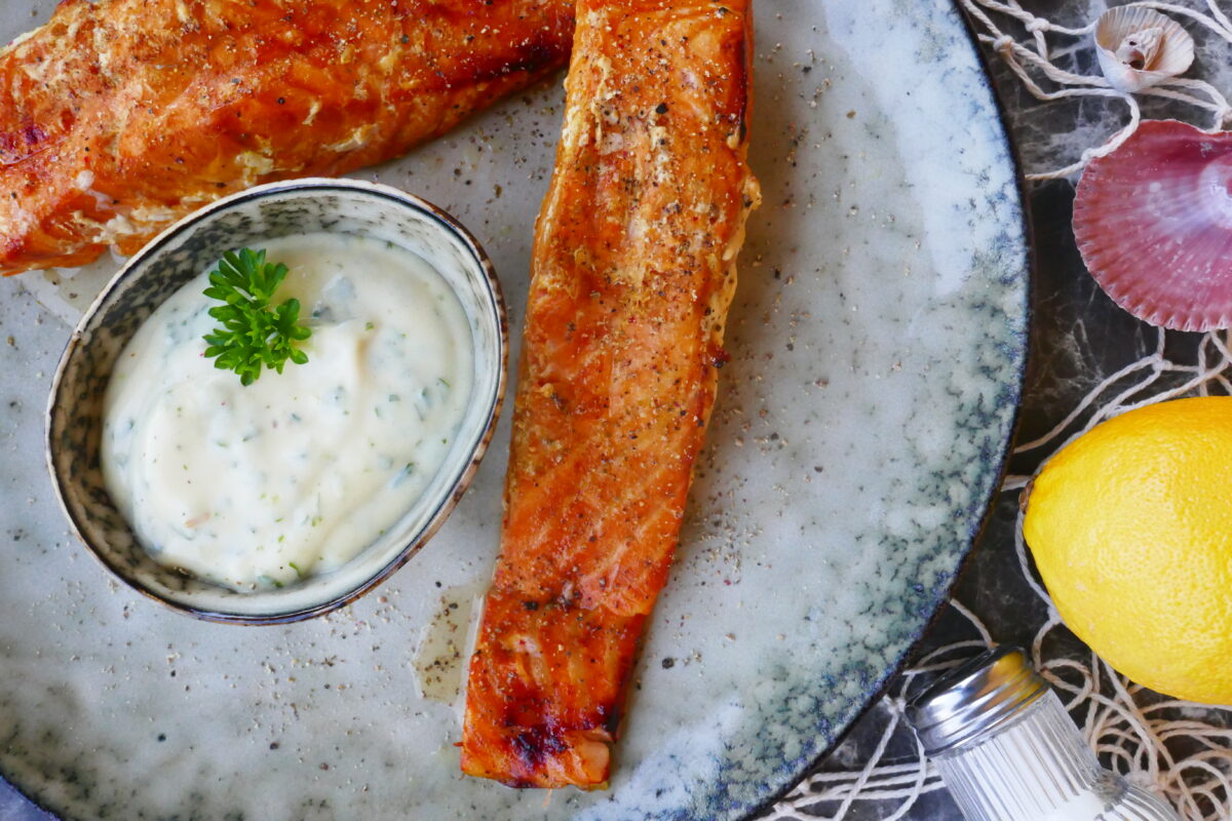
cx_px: 616
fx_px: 1369
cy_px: 410
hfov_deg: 48.5
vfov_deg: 33.4
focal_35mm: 40
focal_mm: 14.5
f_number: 8
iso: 1600
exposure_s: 1/25
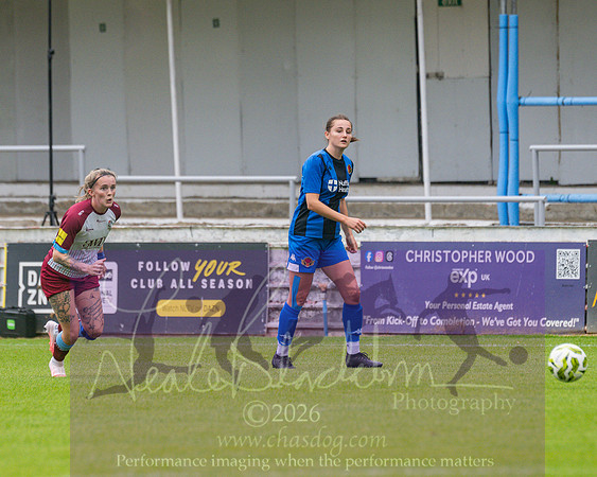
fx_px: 10312
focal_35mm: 584
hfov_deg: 3.3
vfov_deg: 2.7
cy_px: 214
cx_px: 225
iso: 640
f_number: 4
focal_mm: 300
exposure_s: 1/1000
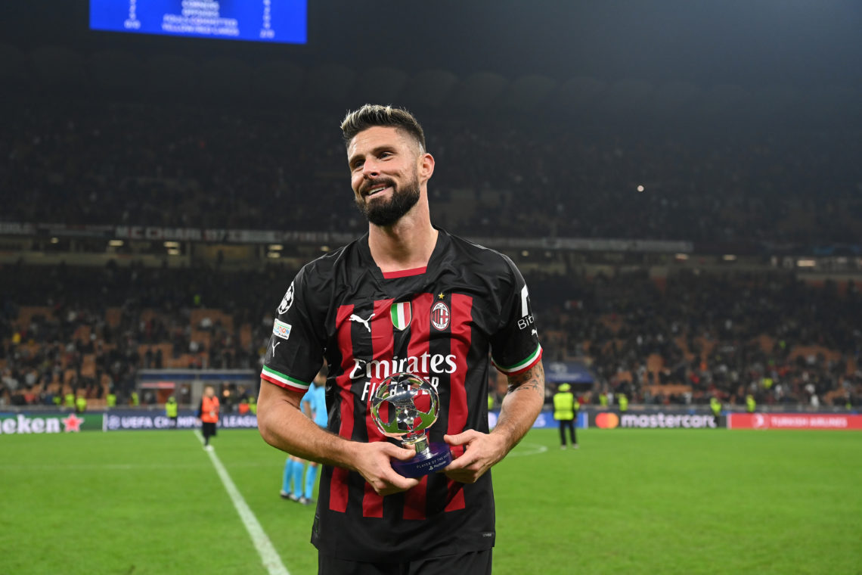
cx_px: 431
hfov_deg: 39.6
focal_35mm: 50
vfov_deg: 27.0
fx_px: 1197
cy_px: 288
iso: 3200
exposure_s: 1/1000
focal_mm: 50
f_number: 4.5
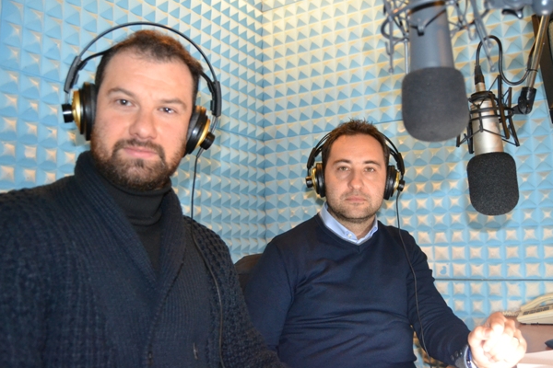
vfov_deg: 41.1
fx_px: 492
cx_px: 288
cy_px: 173
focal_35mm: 32
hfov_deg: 58.7
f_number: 3.5
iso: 2500
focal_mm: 20
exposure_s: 1/60
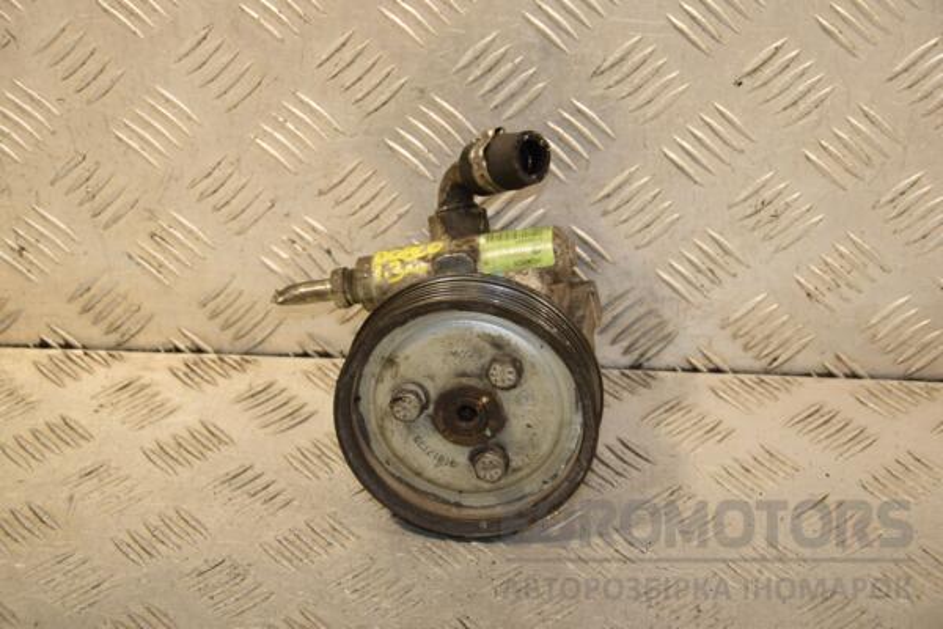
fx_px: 2436
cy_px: 314
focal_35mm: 93
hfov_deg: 21.9
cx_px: 472
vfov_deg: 14.7
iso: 800
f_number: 6.3
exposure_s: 1/200
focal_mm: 62
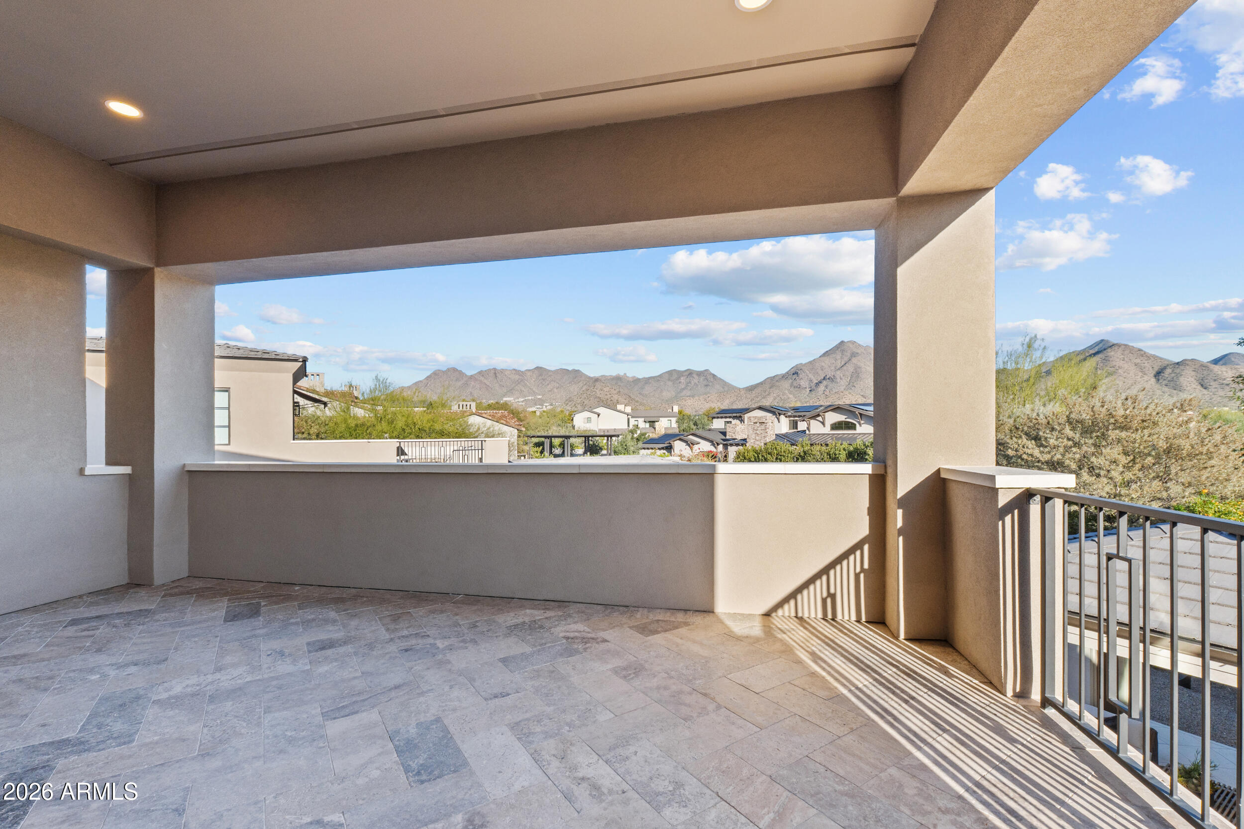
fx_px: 518
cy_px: 414
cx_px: 622
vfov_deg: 77.3
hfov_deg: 100.4
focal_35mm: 15
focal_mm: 10
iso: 250
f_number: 9
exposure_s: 1/50
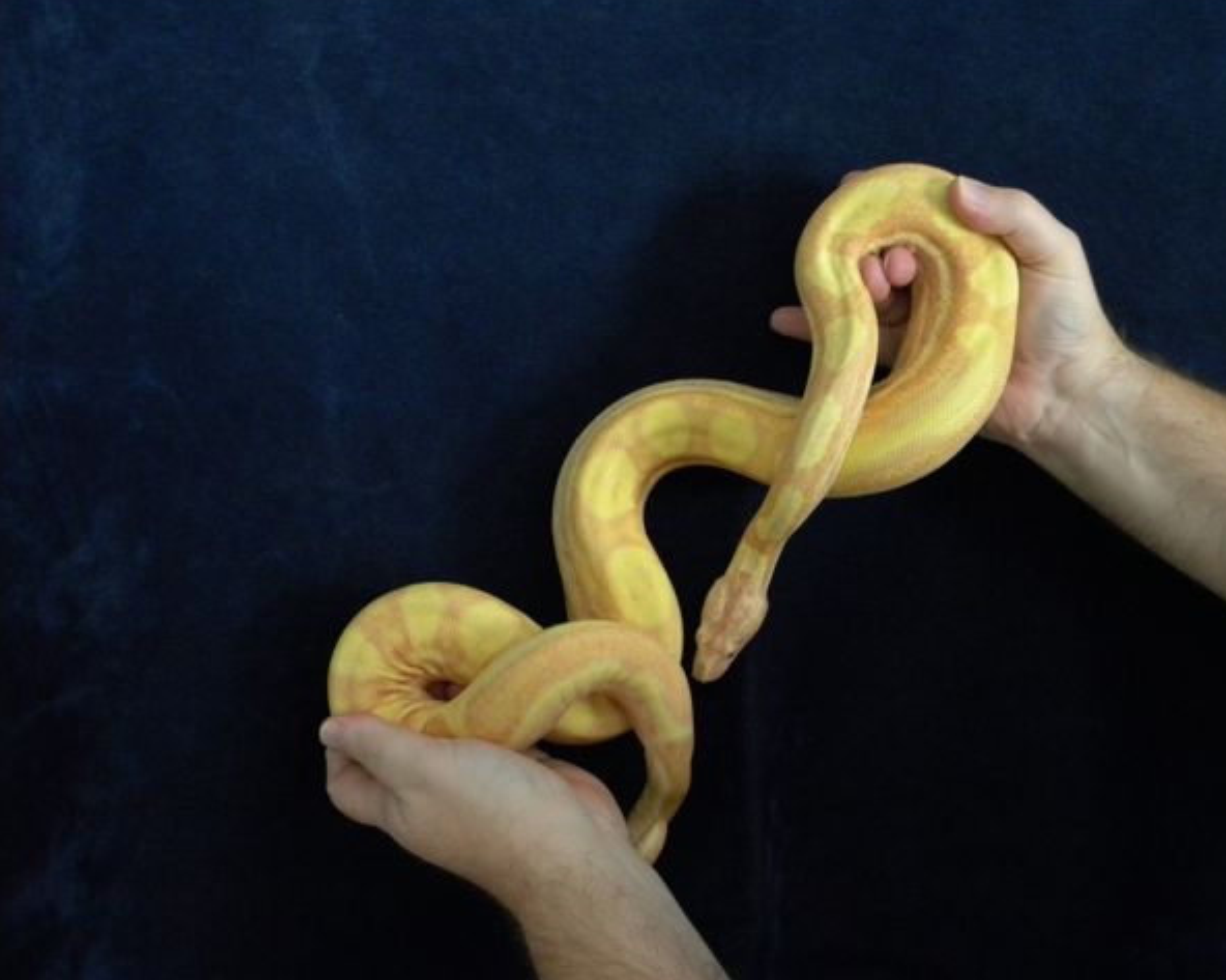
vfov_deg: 39.1
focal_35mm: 38
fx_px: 1378
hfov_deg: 47.9
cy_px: 485
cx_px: 659
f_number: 3.7
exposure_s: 1/17.5
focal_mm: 6.4
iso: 400
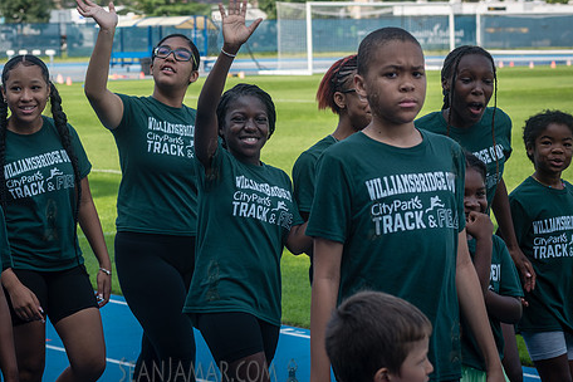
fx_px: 1655
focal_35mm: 104
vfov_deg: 13.2
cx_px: 212
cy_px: 158
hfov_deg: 19.6
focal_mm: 80
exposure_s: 1/500
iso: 160
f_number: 5.6
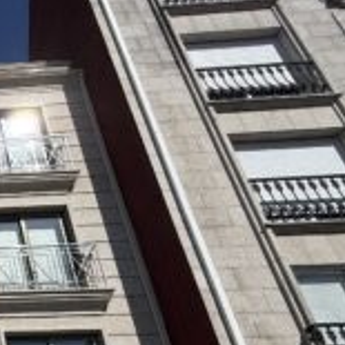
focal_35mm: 48
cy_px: 349
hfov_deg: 24.5
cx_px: -211
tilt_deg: +26.7
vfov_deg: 32.4
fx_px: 541
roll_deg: -2.4
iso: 64
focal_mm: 2.22
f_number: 2.2
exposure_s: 1/5618
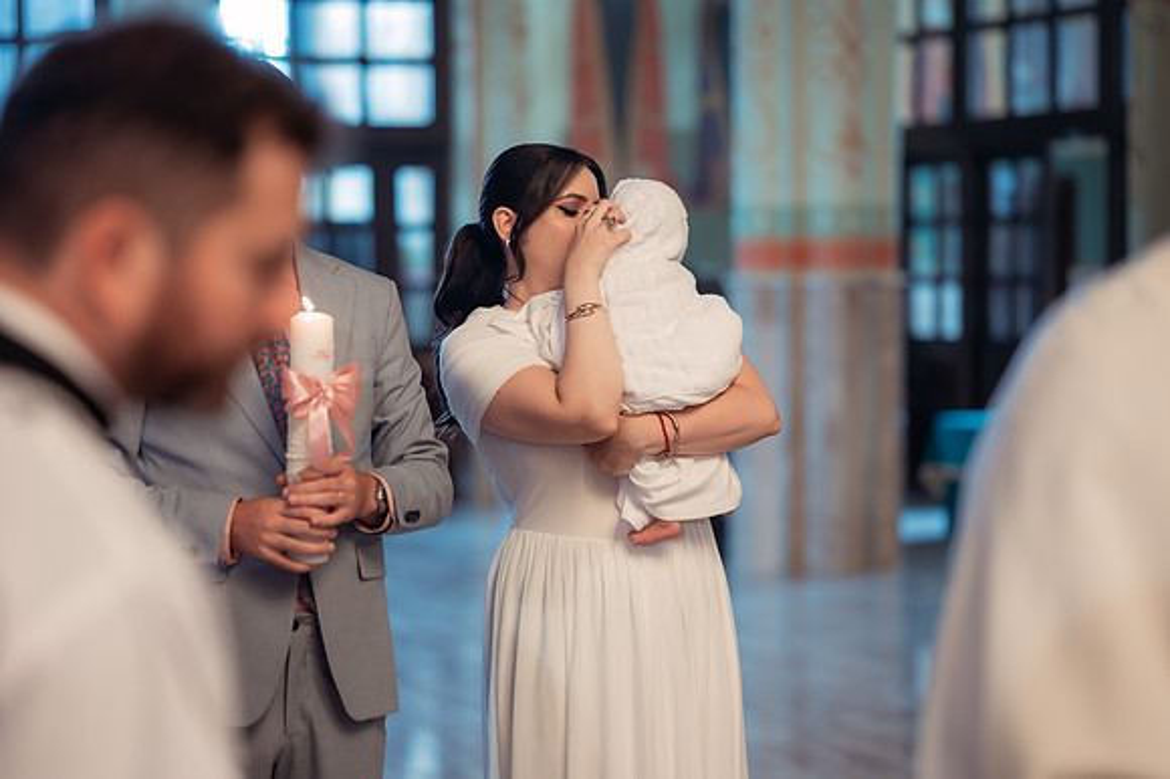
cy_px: 390
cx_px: 585
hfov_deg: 23.9
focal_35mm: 85
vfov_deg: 16.1
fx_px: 2761
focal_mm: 85
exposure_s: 1/200
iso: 1600
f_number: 2
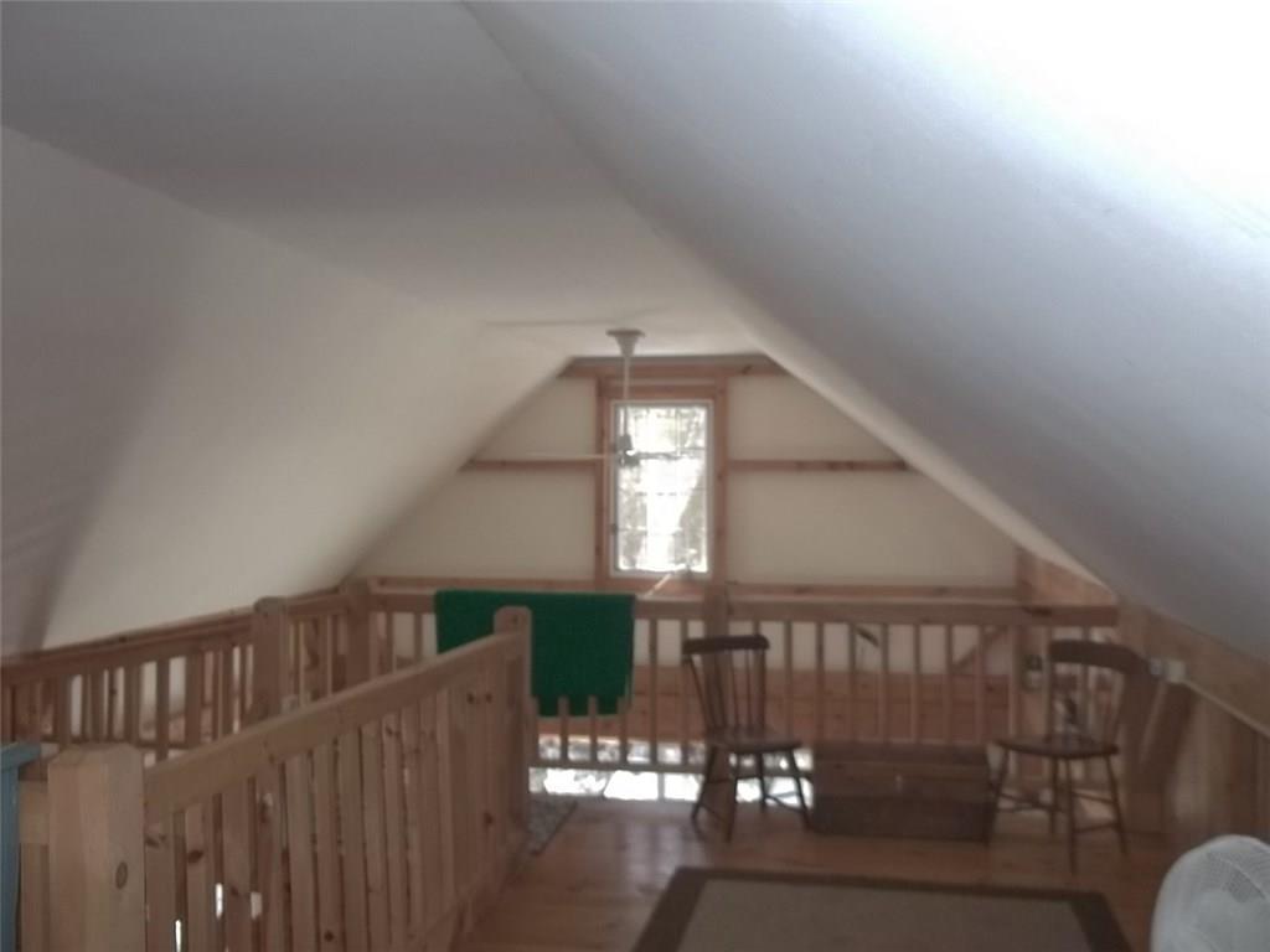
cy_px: 476
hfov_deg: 55.4
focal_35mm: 33
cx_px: 635
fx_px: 1211
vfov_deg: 42.9
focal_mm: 5.9
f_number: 3.3
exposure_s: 1/60
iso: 160
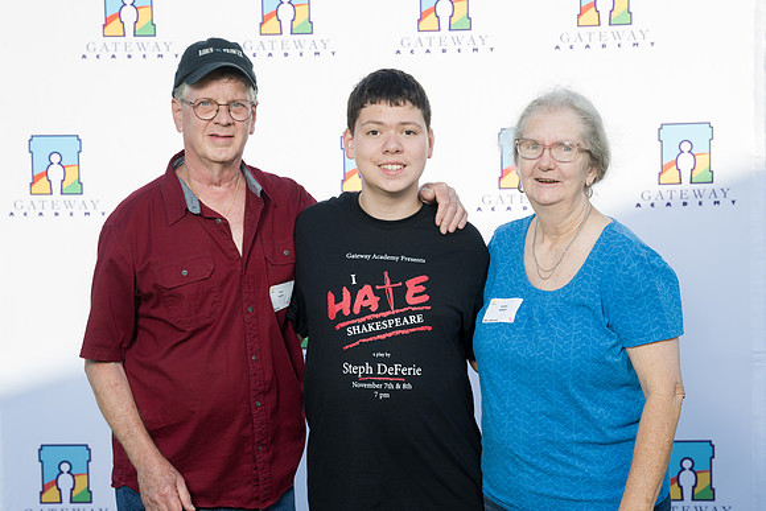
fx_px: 1203
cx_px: 384
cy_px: 252
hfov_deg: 35.3
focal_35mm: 57
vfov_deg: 24.0
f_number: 5.6
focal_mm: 55
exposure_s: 1/200
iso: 125
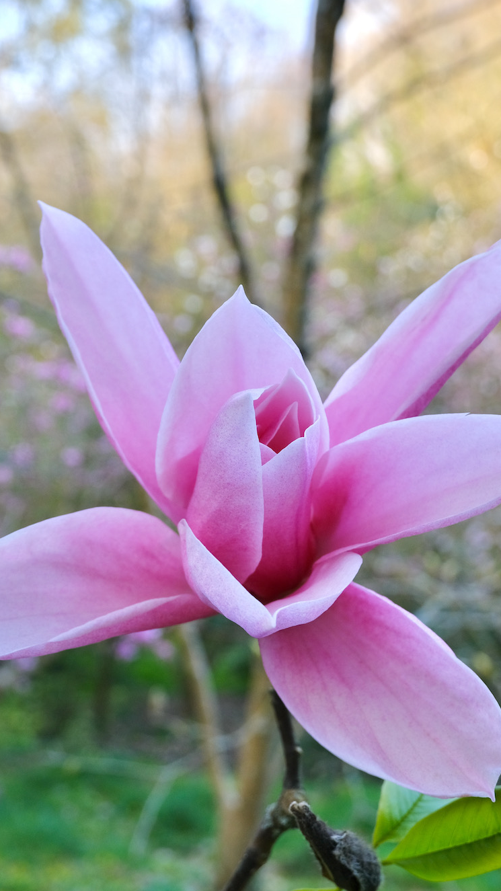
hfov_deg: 23.5
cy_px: 478
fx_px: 1205
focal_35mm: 51
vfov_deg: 40.6
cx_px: 240
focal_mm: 28.8
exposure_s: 1/110
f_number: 5.6
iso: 320
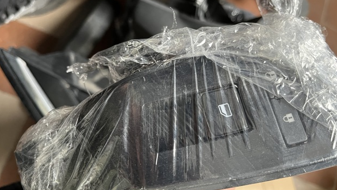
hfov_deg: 66.0
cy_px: 92
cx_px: 170
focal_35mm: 29
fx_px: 259
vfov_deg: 40.2
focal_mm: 5.1
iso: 500
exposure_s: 1/60
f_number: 1.6
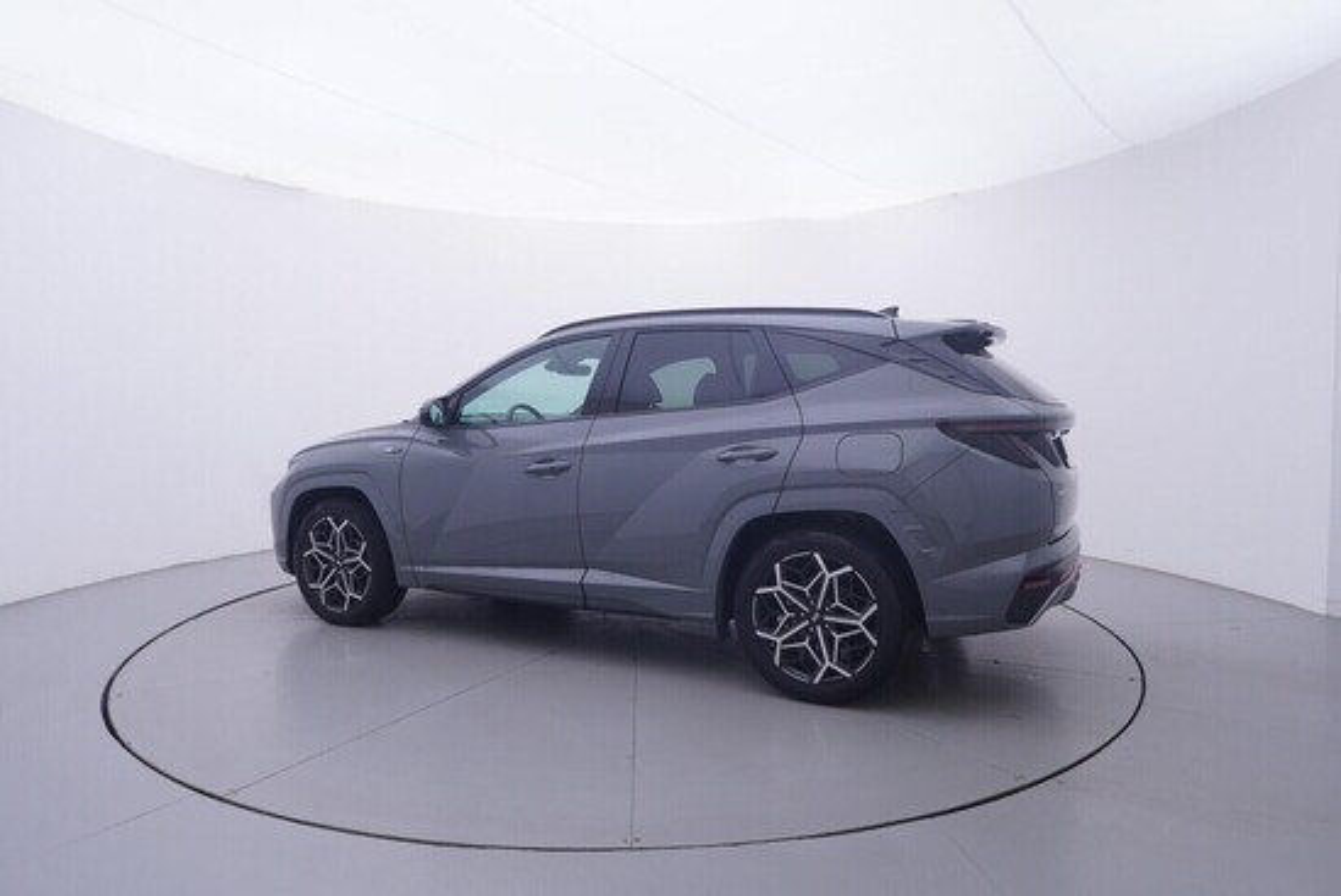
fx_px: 839
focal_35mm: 22
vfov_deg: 56.2
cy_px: 448
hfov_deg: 77.3
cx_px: 670
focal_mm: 15
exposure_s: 1/80
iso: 200
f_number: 5
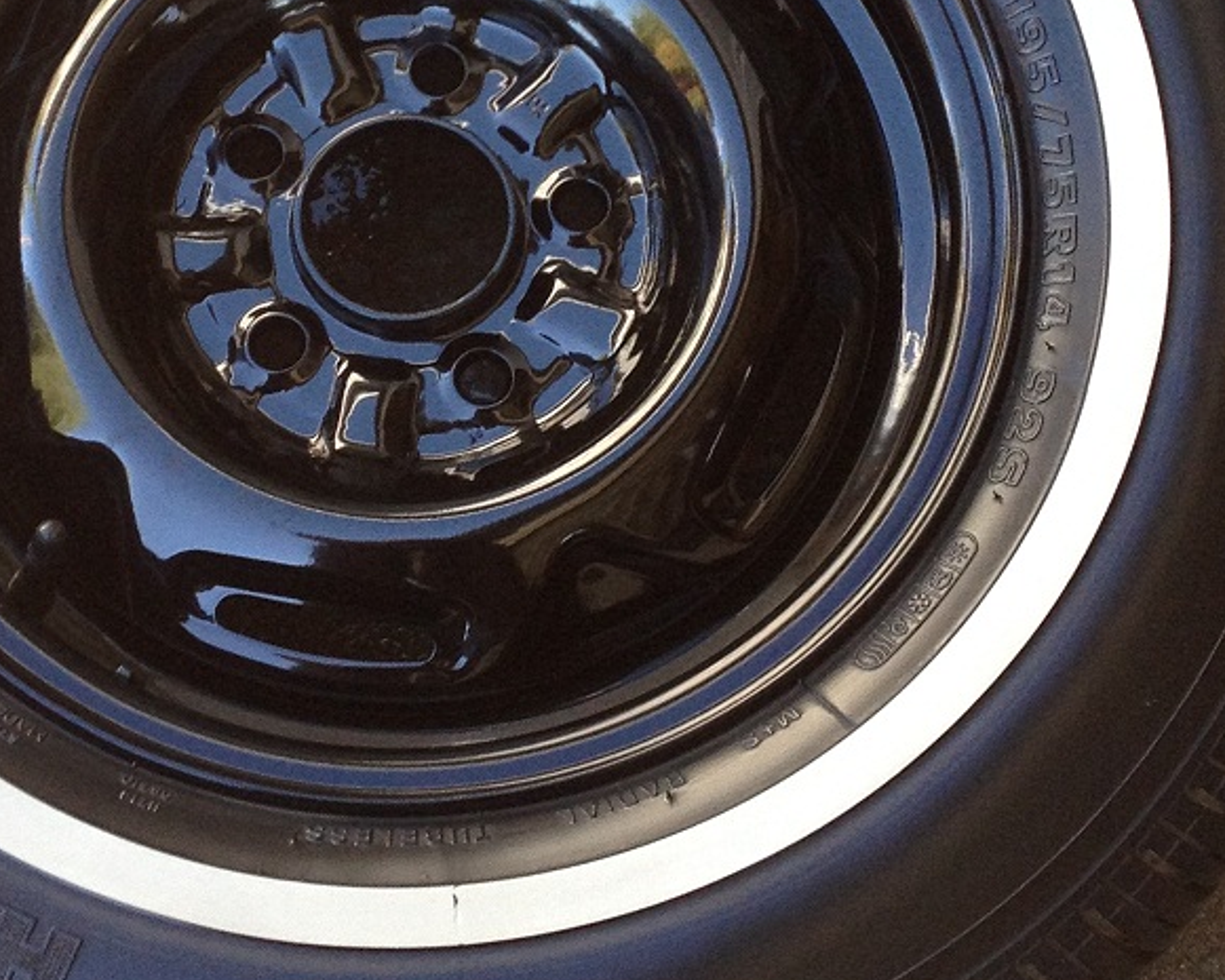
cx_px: 460
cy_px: 101
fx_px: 3481
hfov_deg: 19.9
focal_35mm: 96
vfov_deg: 15.8
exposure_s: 1/120
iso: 80
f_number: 2.4
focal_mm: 4.28
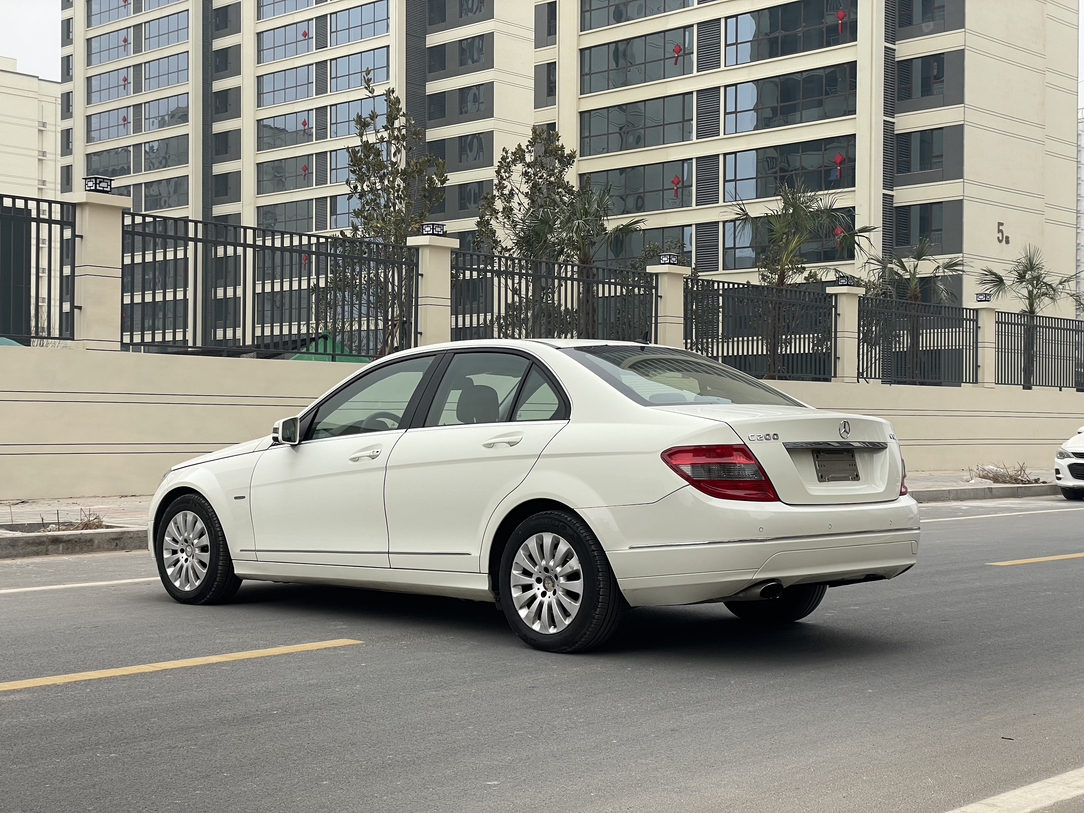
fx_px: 1628
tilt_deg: +0.7
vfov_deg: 28.0
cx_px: 542
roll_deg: +0.2
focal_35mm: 52
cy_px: 406
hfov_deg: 36.8
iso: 25
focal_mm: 6
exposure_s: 1/571
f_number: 2
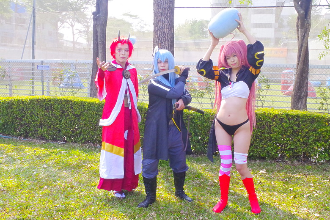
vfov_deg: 36.9
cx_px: 165
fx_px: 330
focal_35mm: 36
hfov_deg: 53.1
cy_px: 110
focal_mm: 24
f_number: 4.5
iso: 2000
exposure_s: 1/100
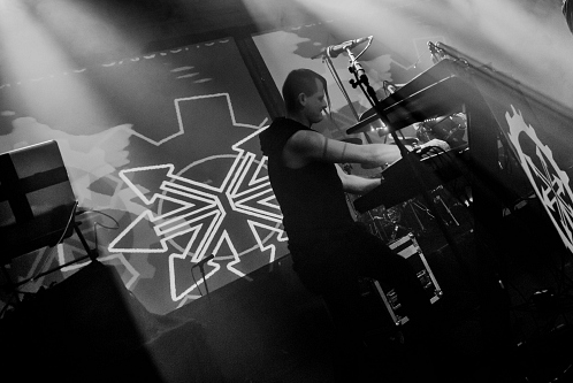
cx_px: 408
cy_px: 136
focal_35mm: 39
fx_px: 621
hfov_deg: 48.2
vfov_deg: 34.0
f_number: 2.8
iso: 3200
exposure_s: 1/100
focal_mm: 27
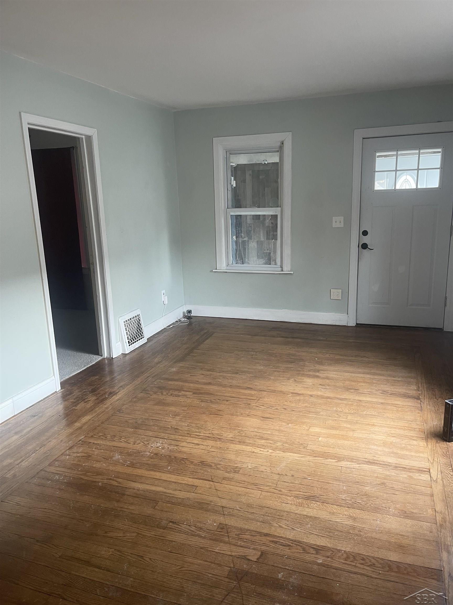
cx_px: 226
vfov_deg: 69.4
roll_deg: +1.4
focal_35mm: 25
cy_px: 302
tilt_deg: -13.0
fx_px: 436
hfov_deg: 54.9
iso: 125
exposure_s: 1/60
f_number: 1.6
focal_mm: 5.1
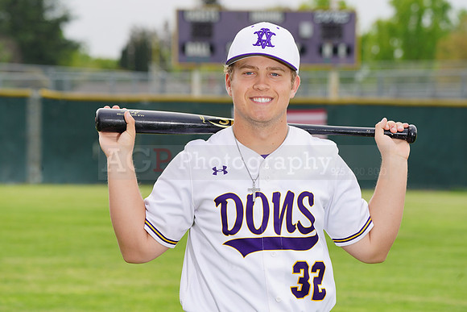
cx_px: 234
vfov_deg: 7.0
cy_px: 156
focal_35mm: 196
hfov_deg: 10.5
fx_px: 2543
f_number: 9
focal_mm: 196
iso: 200
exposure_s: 1/250
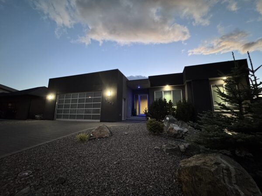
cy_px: 98
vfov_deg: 85.7
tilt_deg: +10.2
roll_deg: -1.3
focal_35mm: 14
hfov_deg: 102.1
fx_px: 106
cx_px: 131
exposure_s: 1/40
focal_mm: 2.22
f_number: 2.2
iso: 1000
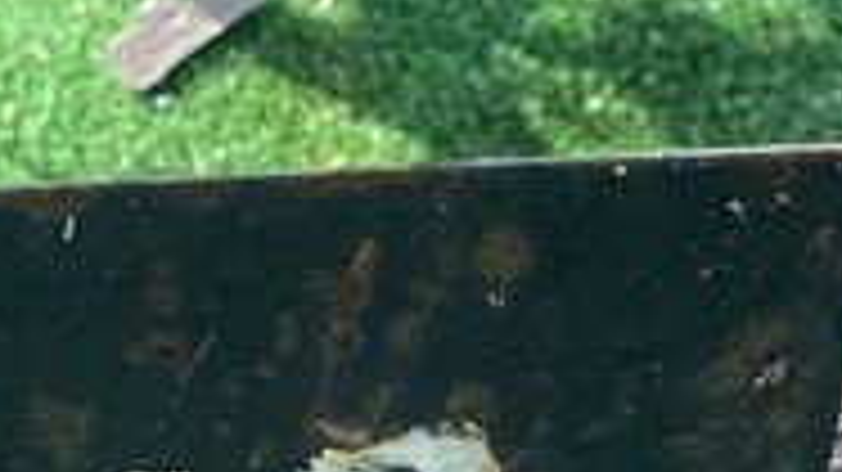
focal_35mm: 121
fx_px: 2700
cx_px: -311
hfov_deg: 16.6
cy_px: 647
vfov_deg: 9.8
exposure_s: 1/565
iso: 32
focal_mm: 4.25
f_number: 1.8
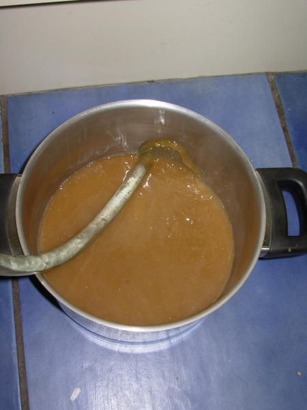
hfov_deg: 32.2
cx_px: 154
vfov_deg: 42.1
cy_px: 205
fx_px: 532
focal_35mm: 45
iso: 50
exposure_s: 1/32
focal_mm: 7.5
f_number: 3.1
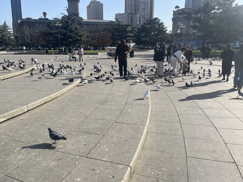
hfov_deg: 67.3
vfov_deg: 53.1
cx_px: 122
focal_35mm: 26
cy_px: 91
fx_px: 183
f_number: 1.6
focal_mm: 5.1
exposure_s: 1/3311
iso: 50
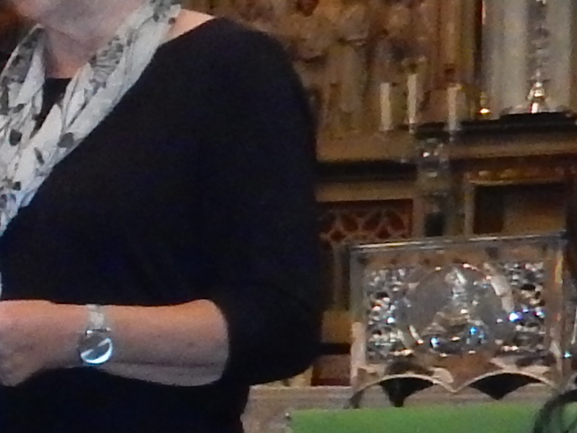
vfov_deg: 6.1
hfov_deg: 7.1
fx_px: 4017
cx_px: -1326
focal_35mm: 241
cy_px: 525
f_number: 4
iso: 900
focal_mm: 6.4
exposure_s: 1/30
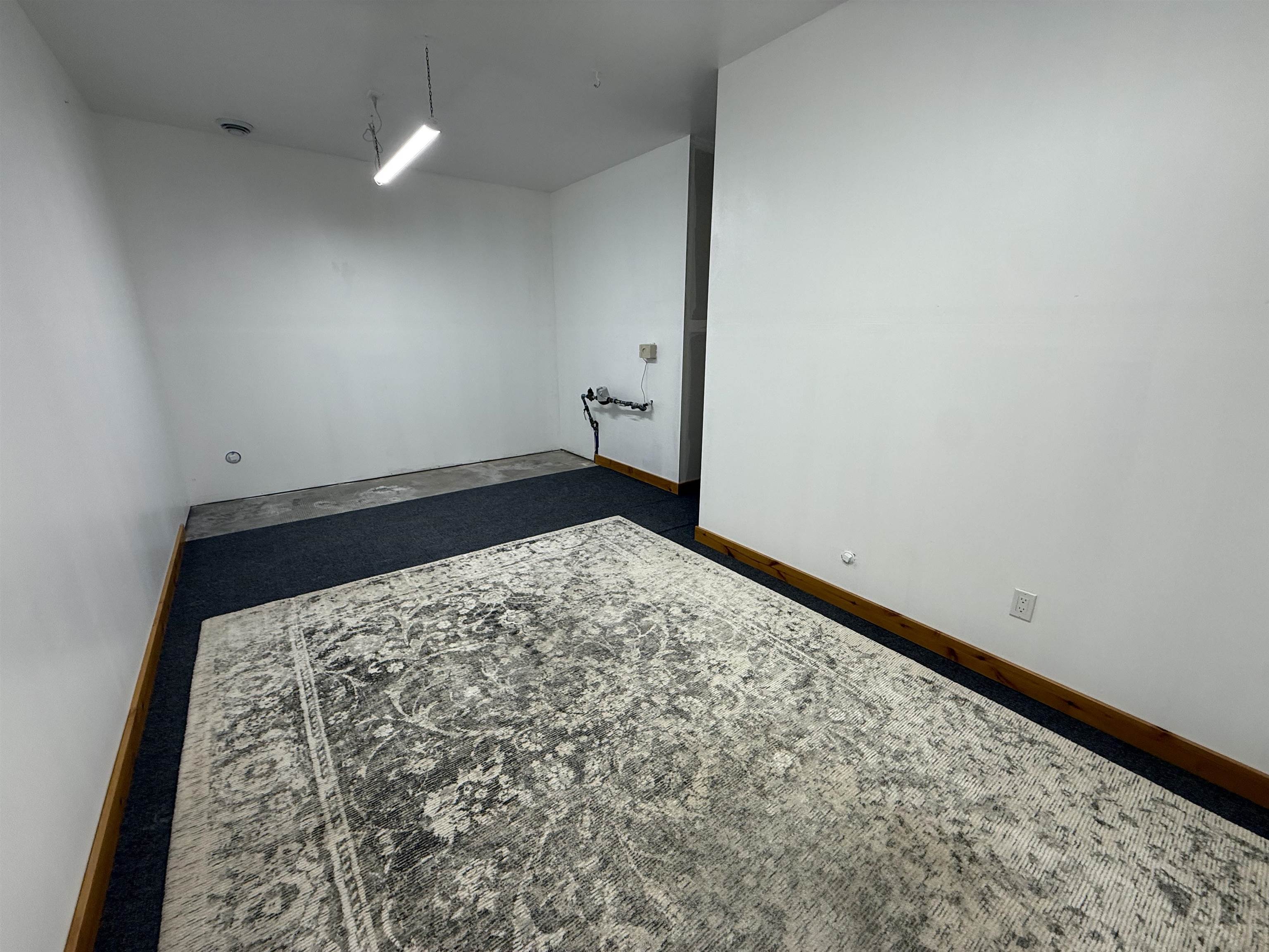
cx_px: 634
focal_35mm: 14
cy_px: 476
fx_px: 513
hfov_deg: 102.1
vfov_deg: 85.7
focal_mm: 2.22
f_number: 2.2
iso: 125
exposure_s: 1/120
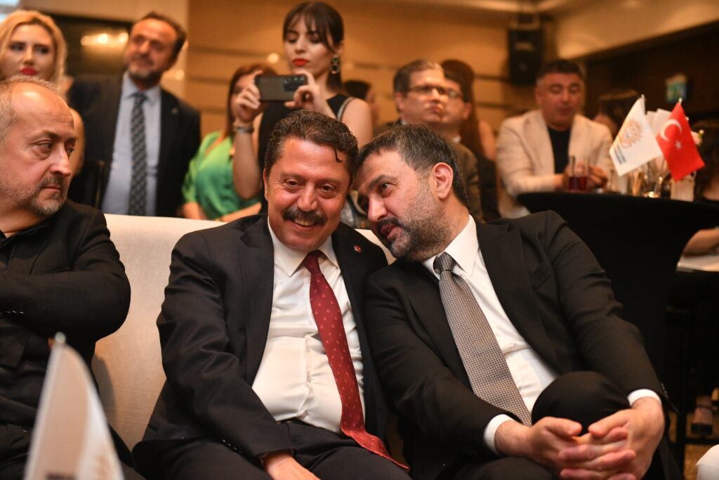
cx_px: 360
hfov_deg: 28.8
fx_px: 1398
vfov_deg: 19.5
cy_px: 240
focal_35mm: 70
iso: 3200
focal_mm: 70
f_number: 3.2
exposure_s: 1/250
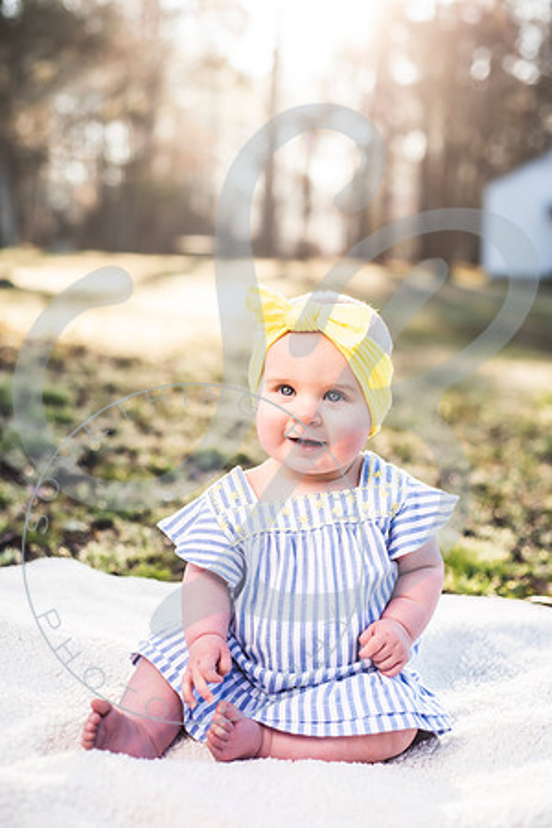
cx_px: 276
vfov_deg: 39.6
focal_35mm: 50
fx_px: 1150
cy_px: 414
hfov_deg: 27.0
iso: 100
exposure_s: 1/320
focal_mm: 50
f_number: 2.8
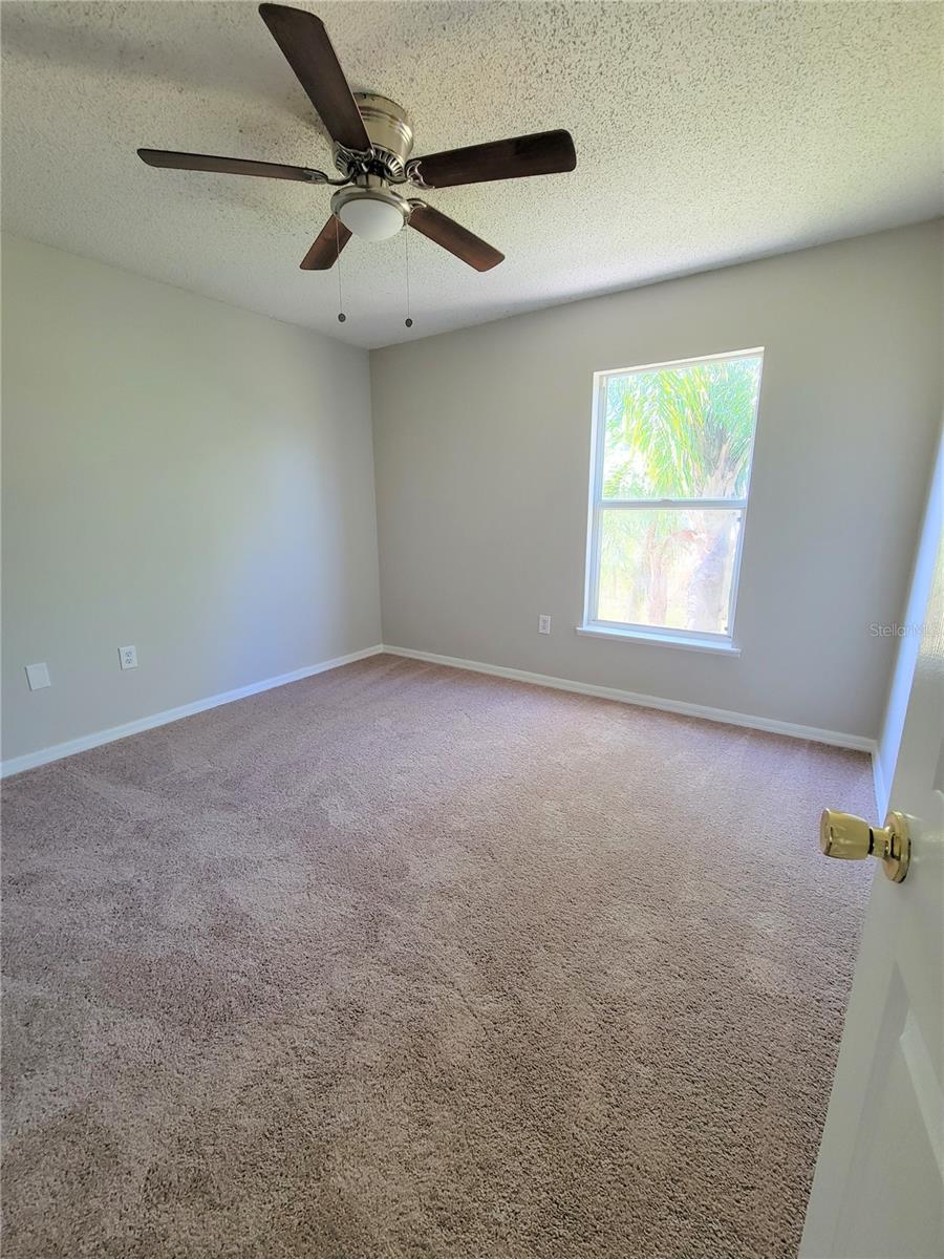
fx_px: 473
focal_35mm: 13
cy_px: 630
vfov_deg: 106.2
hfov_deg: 89.9
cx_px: 472
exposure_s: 1/59
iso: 200
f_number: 2.2
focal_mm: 2.2
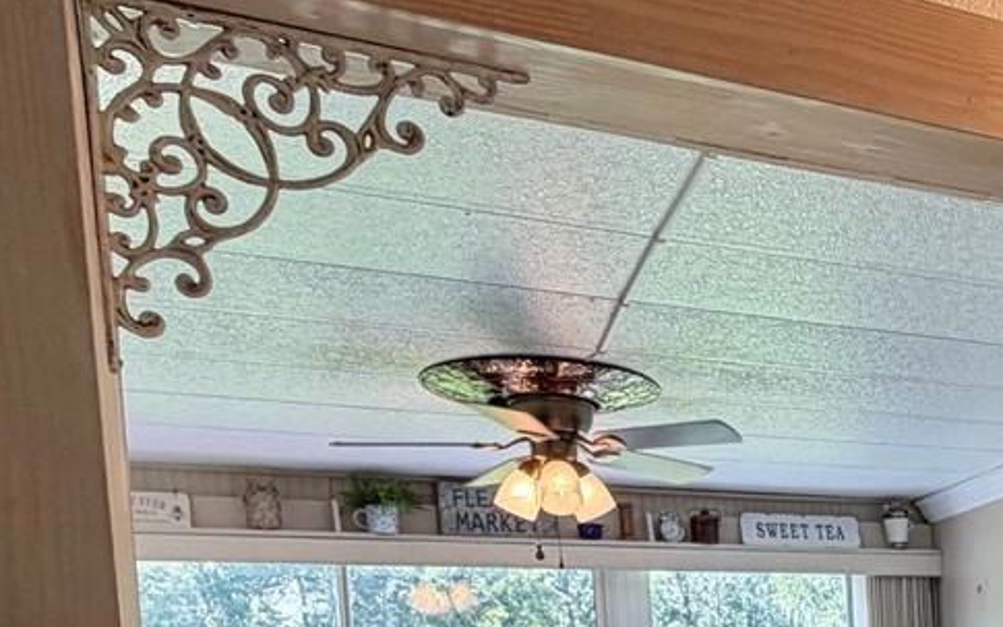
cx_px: 1073
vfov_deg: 23.6
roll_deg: +3.0
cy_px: 793
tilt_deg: -3.2
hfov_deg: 35.7
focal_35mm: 49
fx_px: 1339
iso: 125
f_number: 2.2
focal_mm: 2.22
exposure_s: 1/120
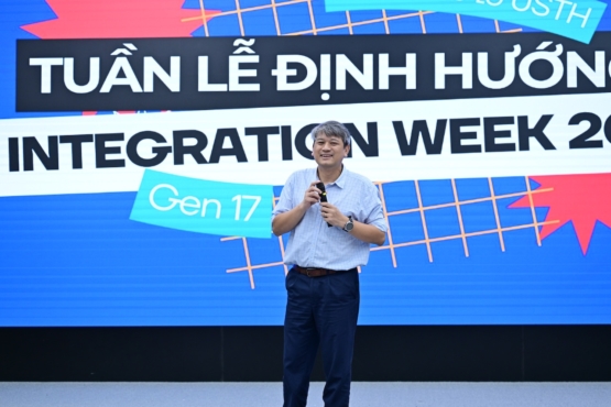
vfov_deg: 19.5
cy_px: 204
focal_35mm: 70
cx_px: 306
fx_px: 1188
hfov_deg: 28.8
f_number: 4
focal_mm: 70
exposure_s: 1/125
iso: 800
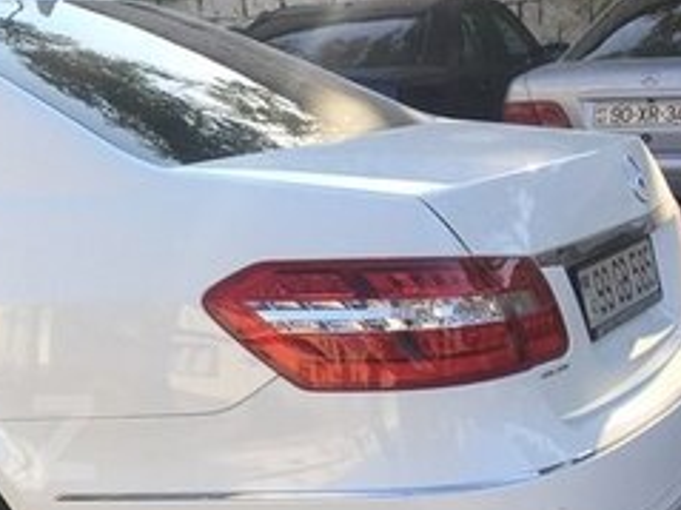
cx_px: -197
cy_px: 437
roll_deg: +3.5
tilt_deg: -13.4
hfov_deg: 22.0
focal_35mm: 80
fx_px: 1573
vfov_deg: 18.2
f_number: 2.2
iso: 25
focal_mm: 4.15
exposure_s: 1/534
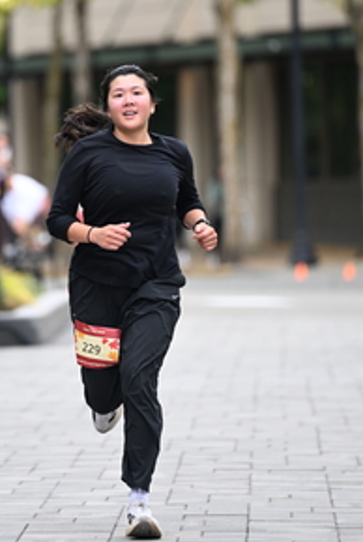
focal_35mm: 379
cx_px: 121
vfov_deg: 5.4
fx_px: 5718
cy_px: 172
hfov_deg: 3.6
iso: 640
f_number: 2.8
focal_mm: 200
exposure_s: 1/2000
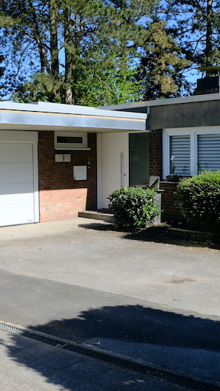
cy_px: 188
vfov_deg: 45.5
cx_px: 156
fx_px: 467
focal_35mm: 45
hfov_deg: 26.3
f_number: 5.6
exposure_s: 1/1300
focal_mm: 18
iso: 800
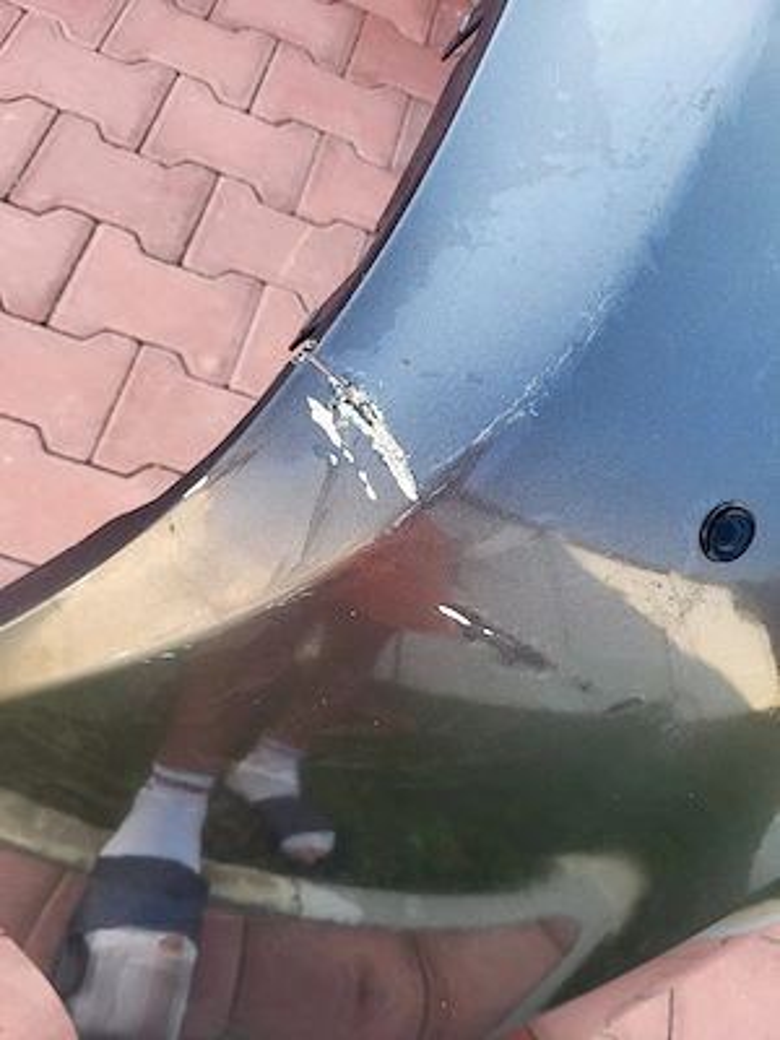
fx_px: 781
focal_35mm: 26
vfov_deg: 67.3
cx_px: 390
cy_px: 520
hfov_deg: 53.1
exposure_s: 1/233
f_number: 1.8
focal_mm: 5.4
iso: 40
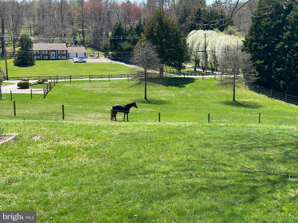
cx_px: 149
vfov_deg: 28.0
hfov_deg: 36.8
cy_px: 112
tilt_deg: -10.2
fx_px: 448
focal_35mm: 52
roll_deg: -0.4
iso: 20
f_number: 2
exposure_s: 1/1020
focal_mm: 6
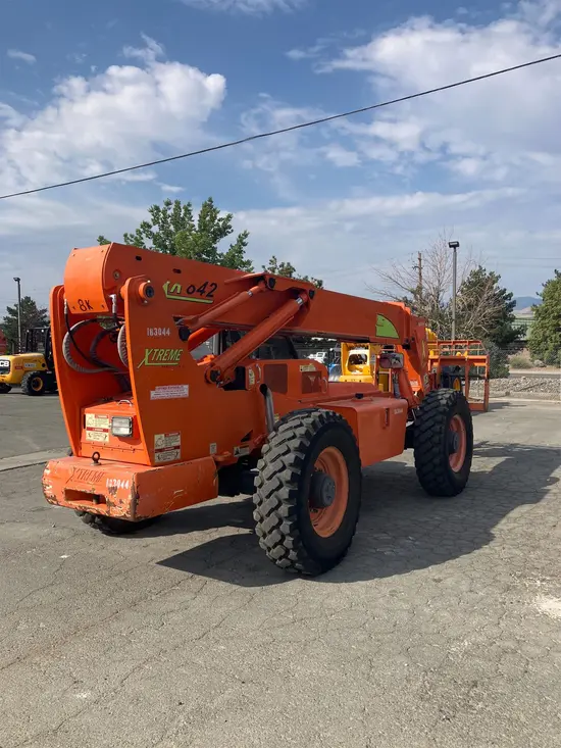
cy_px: 374
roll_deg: -0.5
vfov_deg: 63.4
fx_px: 605
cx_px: 280
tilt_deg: -2.0
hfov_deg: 49.8
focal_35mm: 28
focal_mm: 3.99
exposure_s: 1/2114
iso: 32
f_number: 1.8
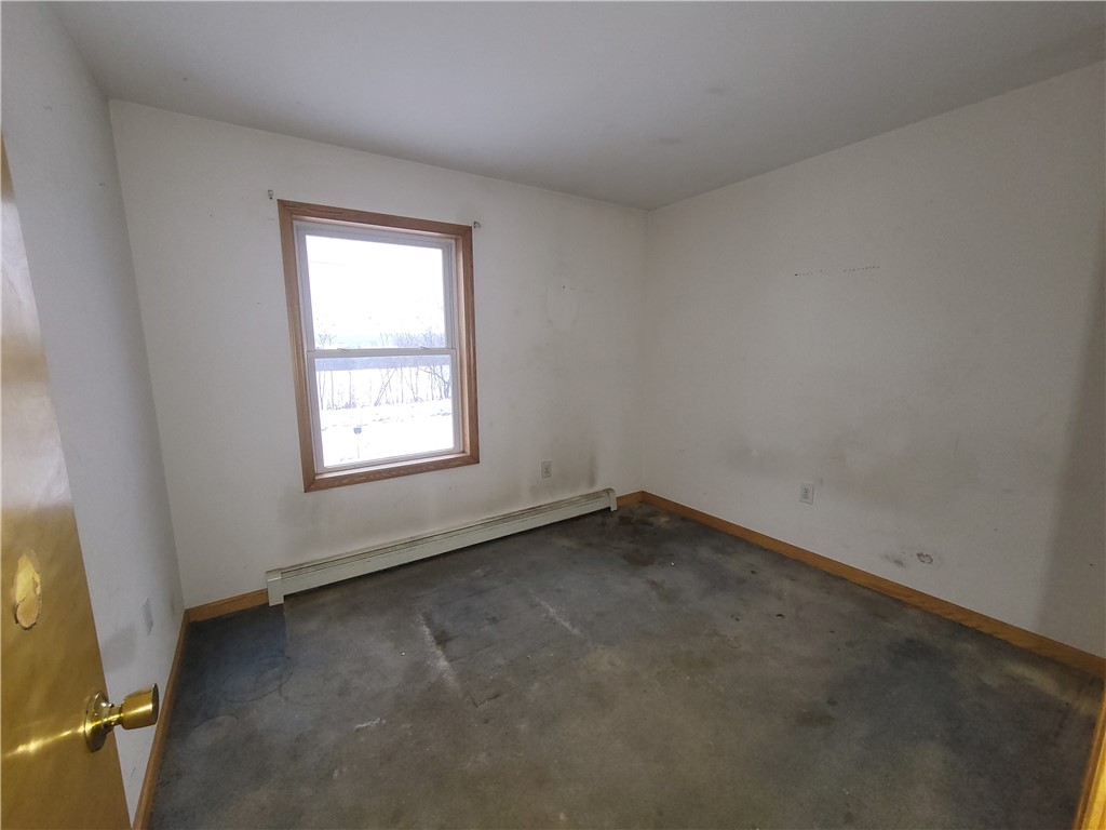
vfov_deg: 89.9
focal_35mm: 13
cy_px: 415
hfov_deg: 106.2
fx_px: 415
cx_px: 553
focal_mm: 2.2
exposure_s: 1/60
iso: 160
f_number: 2.2
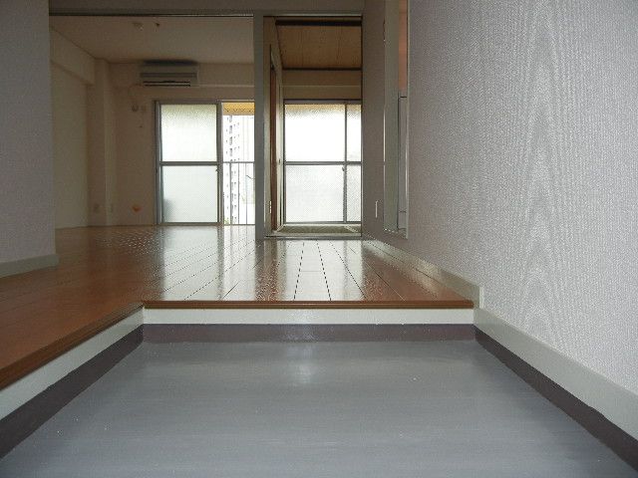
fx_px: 553
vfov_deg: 46.8
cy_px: 239
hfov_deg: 60.0
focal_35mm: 30
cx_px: 319
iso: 160
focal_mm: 5.4
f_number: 3.5
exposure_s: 1/142
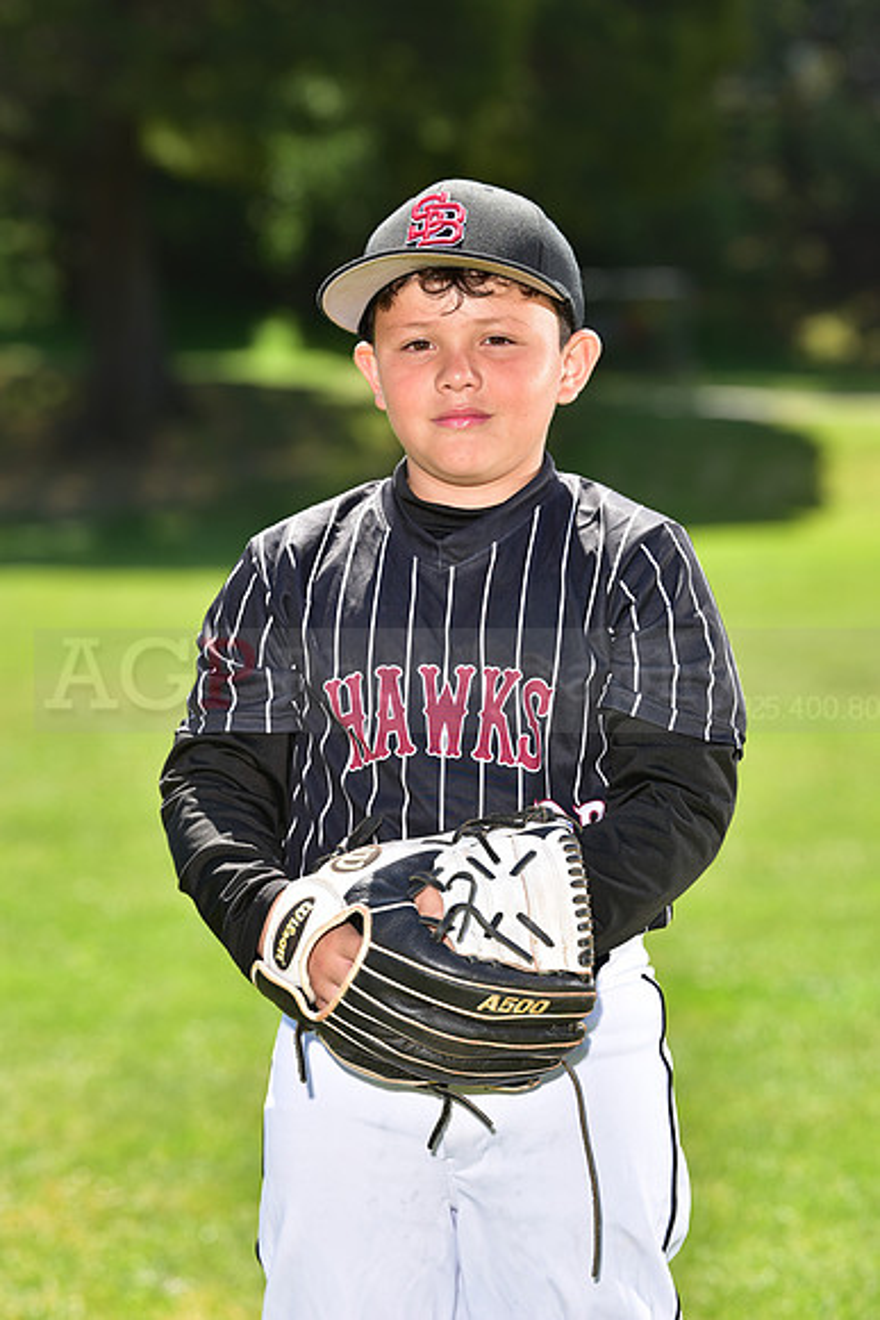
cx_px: 440
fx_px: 5130
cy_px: 660
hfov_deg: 9.8
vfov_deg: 14.7
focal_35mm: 140
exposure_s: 1/250
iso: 100
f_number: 5
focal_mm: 140
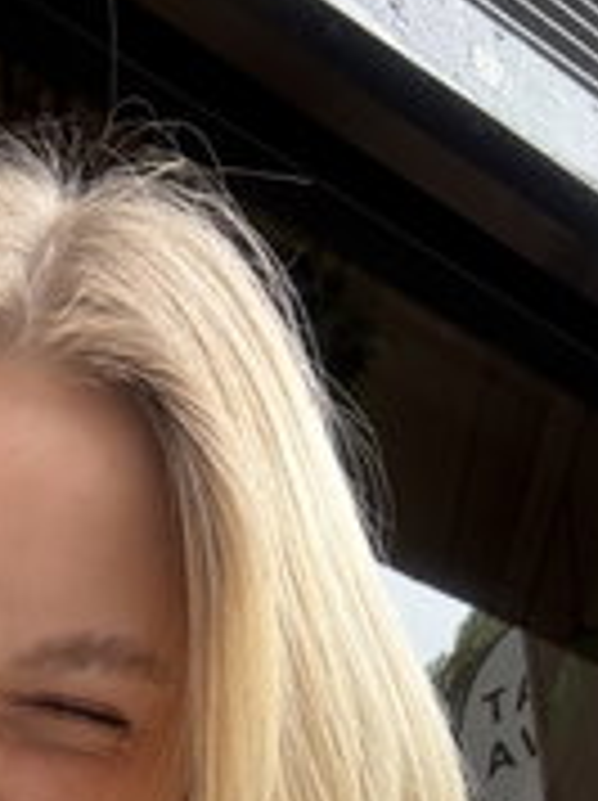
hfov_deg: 19.9
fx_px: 1593
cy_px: 1091
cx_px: -135
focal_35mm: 69
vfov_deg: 24.1
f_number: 1.9
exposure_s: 1/122
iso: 40
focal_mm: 2.69
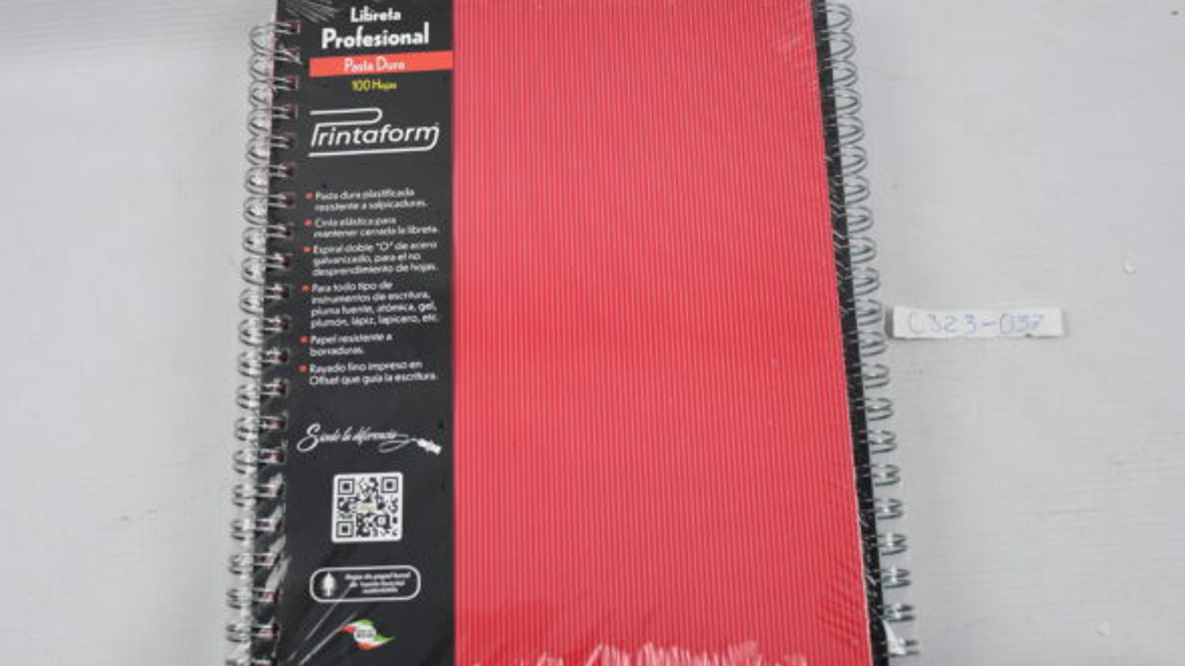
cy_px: 330
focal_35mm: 48
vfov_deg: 24.9
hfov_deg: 42.9
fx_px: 1508
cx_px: 583
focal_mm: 30
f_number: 4
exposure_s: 1/250
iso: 500
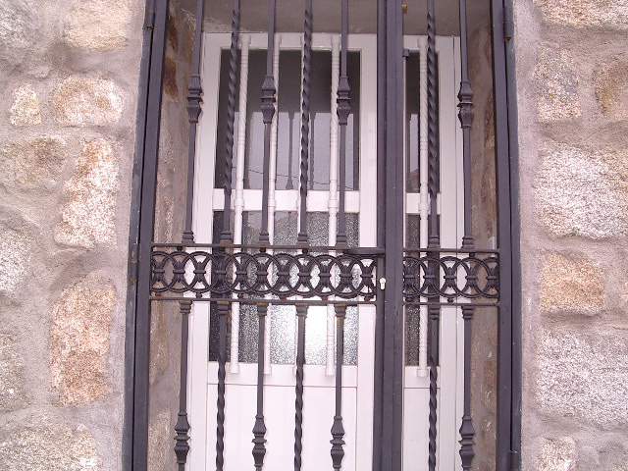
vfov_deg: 37.7
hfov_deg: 49.0
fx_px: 689
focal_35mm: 38
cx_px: 314
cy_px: 236
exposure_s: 1/100
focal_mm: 5.8
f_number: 4.8
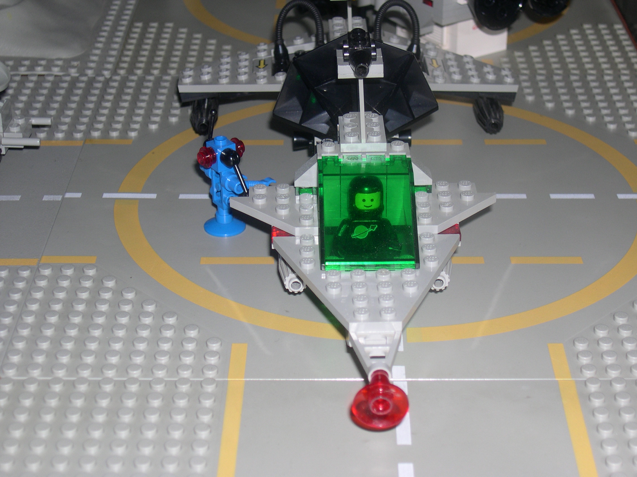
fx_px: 1417
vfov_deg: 19.1
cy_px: 238
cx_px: 318
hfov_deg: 25.3
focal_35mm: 77
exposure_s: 1/60
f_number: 4
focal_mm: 16.3
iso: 100
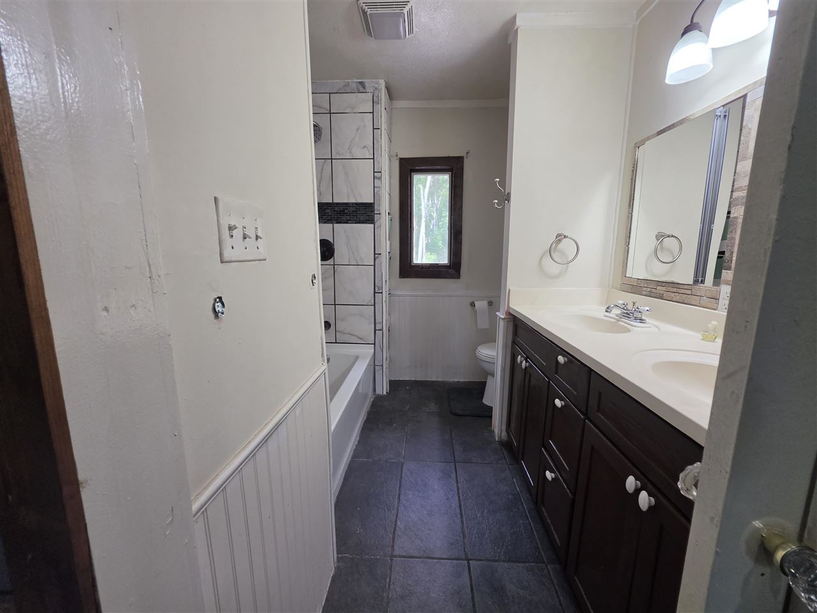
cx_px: 408
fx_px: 307
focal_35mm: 13
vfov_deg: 89.9
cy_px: 306
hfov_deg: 106.2
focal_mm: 2.2
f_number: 1.9
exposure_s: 1/120
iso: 100
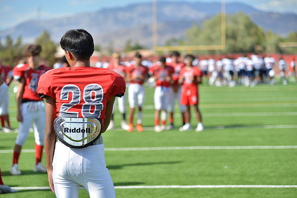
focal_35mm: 100
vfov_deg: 13.7
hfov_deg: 20.4
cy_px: 99
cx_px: 148
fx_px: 825
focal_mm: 100
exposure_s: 1/1600
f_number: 2.8
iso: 100
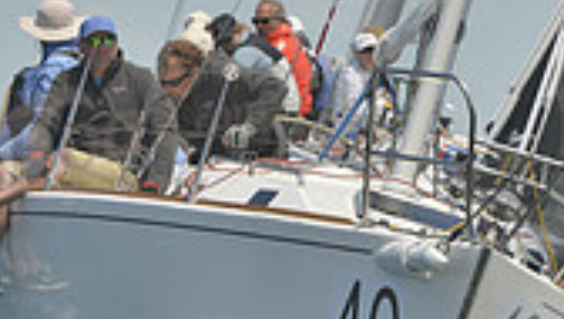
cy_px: 284
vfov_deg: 1.0
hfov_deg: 1.8
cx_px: 443
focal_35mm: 1227
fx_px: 18373
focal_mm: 340
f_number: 9
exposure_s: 1/800
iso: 280
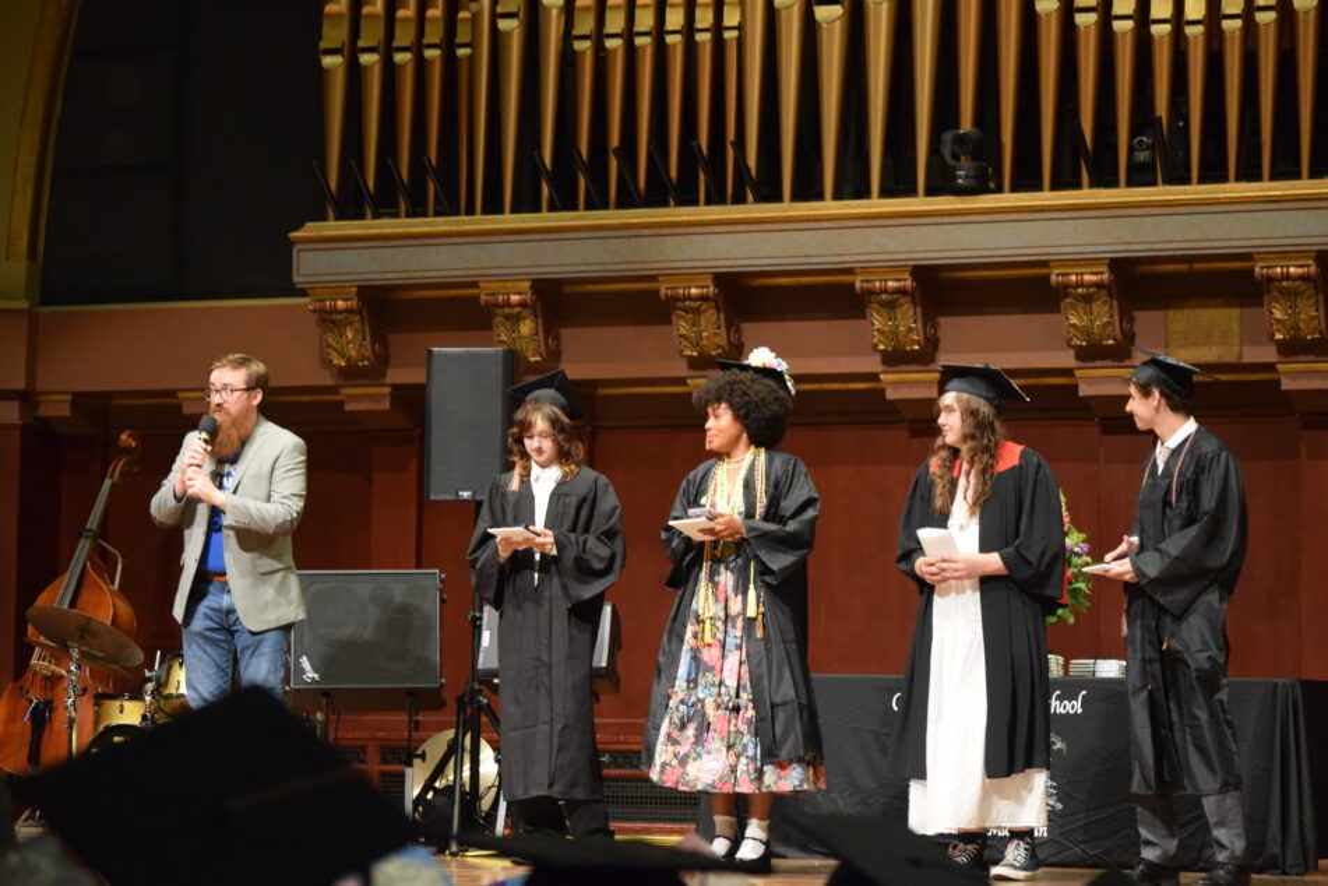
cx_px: 664
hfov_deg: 19.5
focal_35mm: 105
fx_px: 3873
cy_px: 443
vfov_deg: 13.0
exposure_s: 1/125
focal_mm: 70
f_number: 4.2
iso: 2500
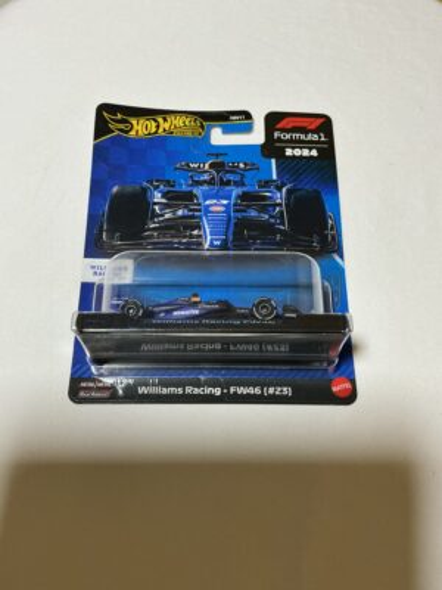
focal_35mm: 29
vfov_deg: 61.7
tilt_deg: -71.8
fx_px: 494
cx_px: 221
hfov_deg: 48.2
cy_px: 295
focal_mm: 3
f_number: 1.8
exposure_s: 1/60
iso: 125
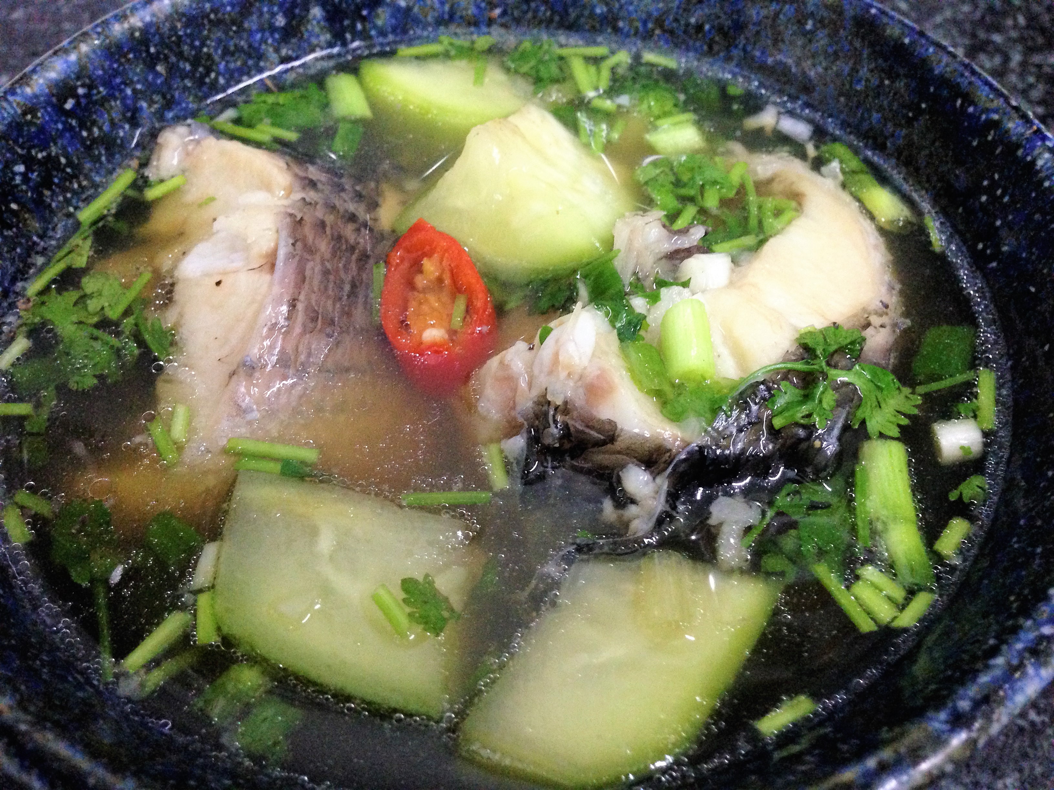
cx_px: 527
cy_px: 395
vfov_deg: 42.9
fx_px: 1005
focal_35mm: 33
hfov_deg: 55.4
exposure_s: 1/20
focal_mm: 4.12
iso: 400
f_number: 2.4
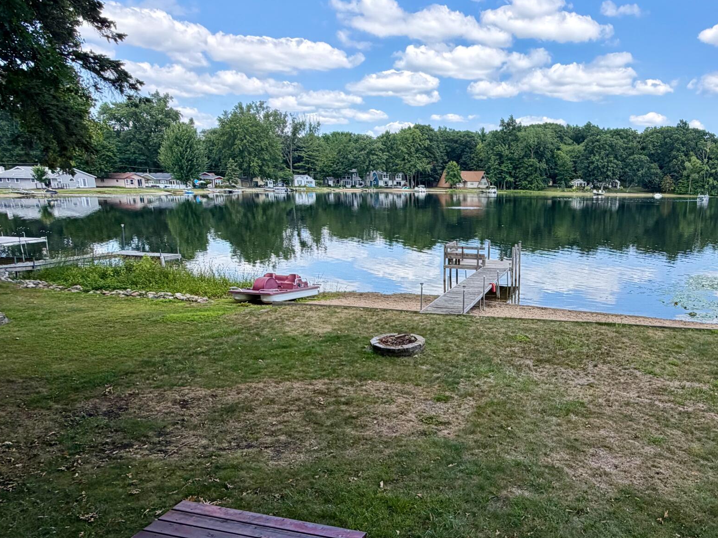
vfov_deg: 51.1
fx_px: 560
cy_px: 311
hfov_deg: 62.5
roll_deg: -0.3
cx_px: 516
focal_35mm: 27
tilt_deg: -13.3
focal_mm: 2.22
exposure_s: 1/770
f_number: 2.2
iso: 40
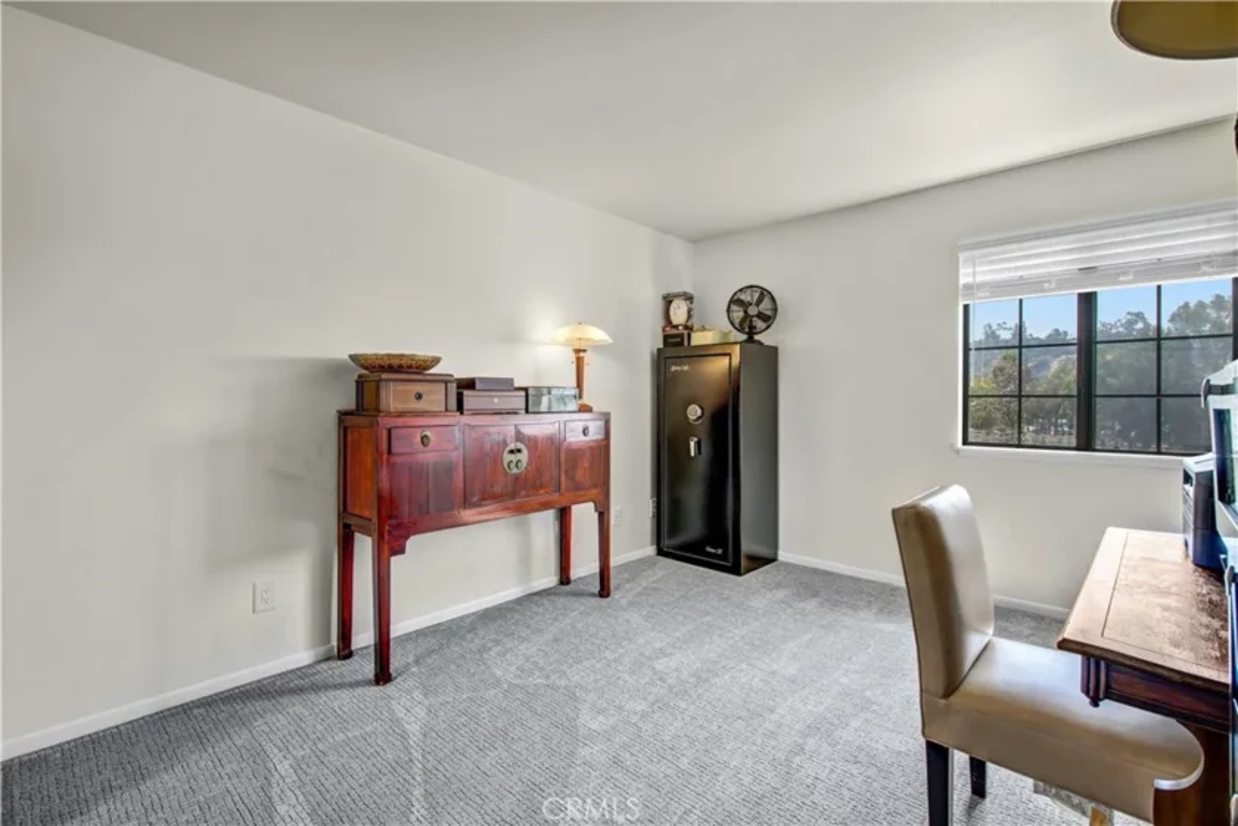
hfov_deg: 100.4
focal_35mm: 15
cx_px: 619
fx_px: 516
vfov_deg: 77.3
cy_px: 413
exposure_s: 1/25
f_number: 8
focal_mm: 10
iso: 400
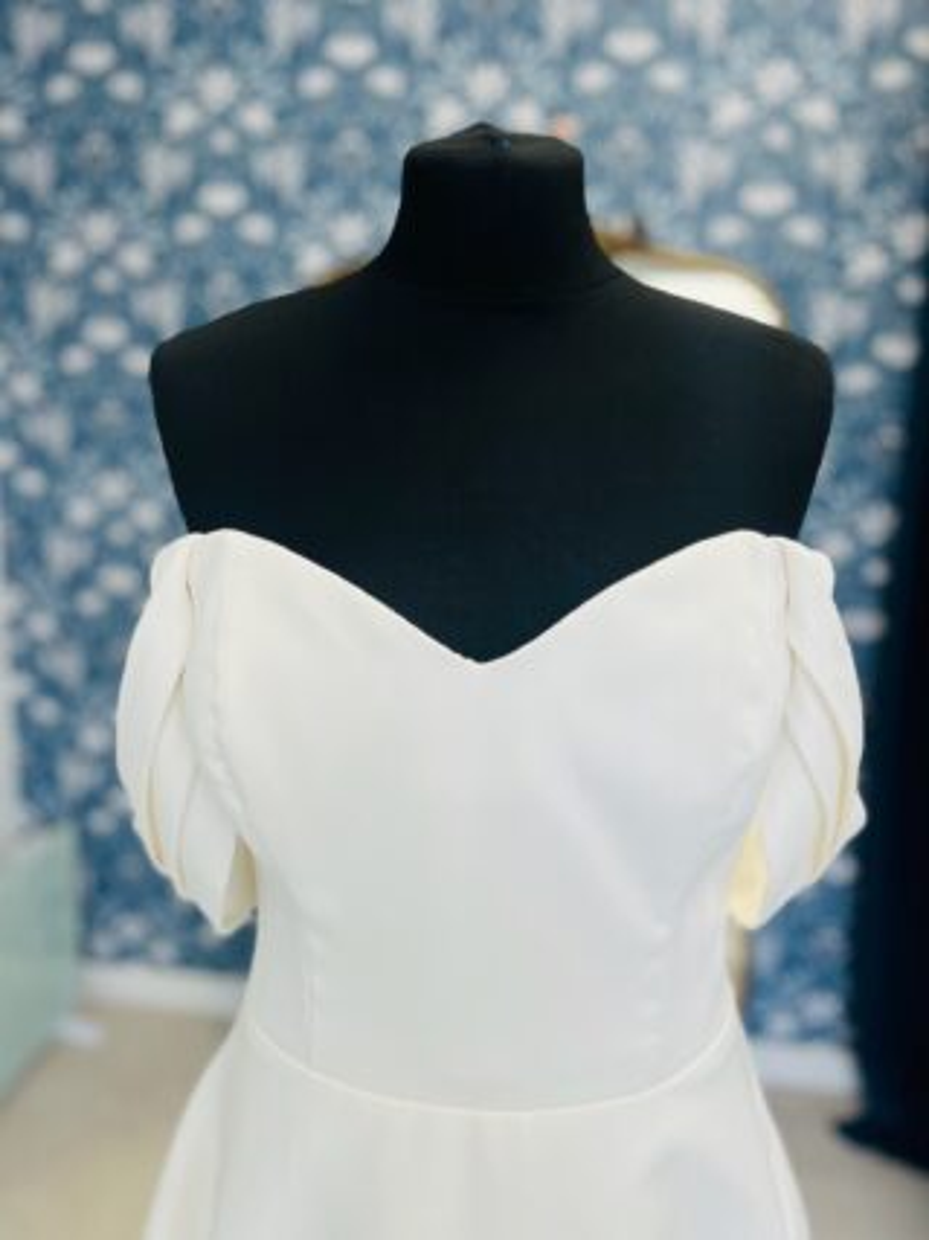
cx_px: 464
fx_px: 931
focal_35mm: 26
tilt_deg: -12.8
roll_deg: +2.2
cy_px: 620
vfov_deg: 67.3
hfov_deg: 53.0
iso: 40
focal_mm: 5.1
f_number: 1.6
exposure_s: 1/163
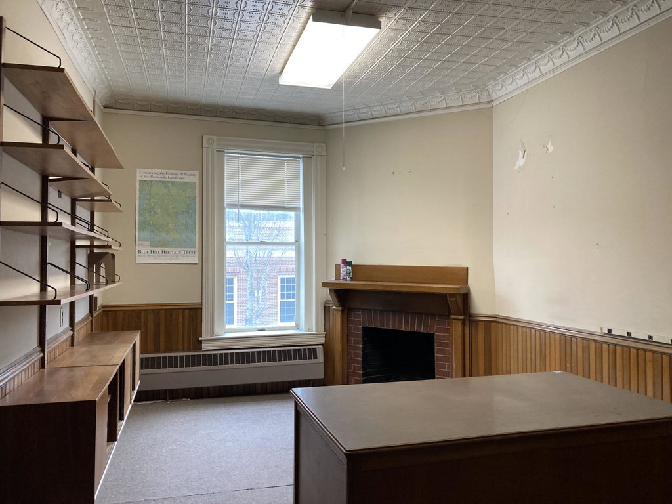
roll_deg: +0.4
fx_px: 544
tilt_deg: +3.6
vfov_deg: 49.7
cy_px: 252
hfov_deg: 63.4
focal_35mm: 28
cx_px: 336
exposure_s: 1/60
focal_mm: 3.99
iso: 160
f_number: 1.8
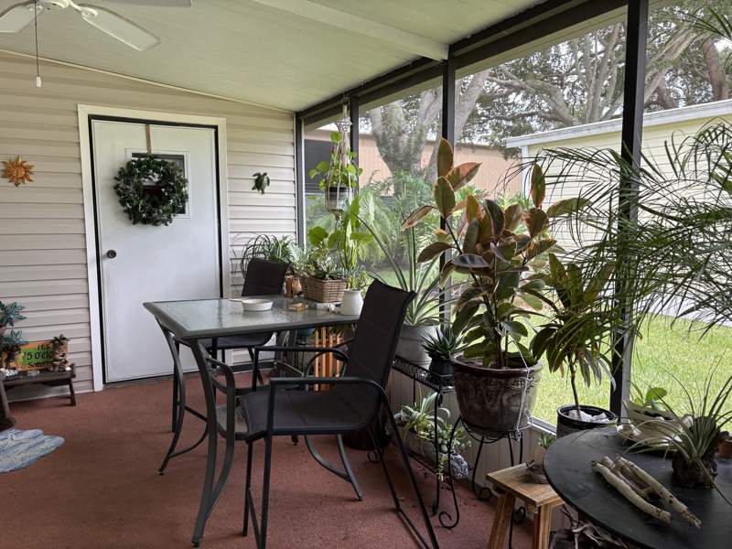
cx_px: 366
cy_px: 274
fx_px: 550
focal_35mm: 26
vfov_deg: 53.1
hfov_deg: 67.3
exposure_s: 1/179
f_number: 1.6
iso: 40
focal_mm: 5.96
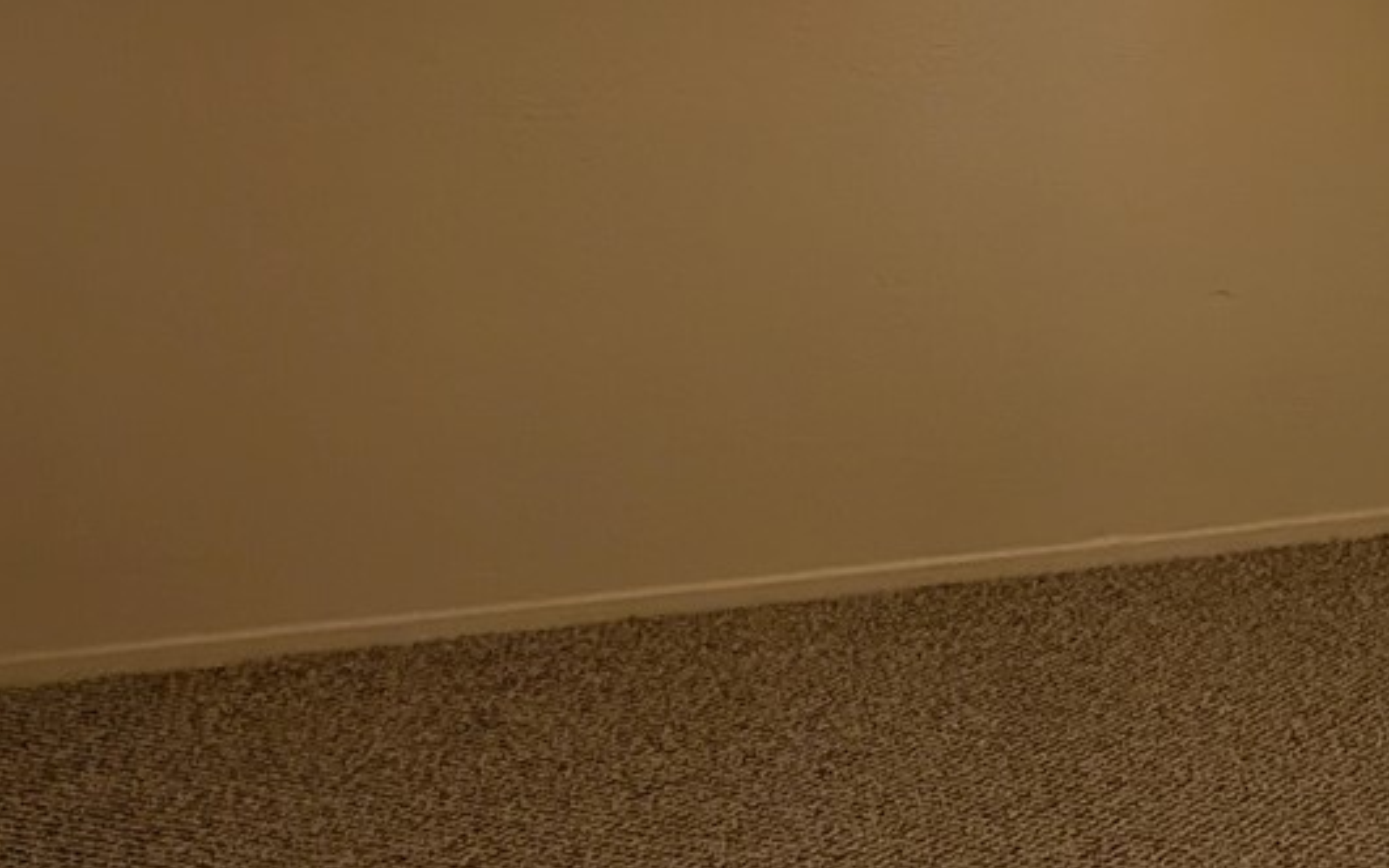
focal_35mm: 49
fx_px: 1855
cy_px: 42
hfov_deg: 36.1
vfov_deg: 25.3
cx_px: 1453
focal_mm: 2.02
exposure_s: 1/120
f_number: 1.7
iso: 61
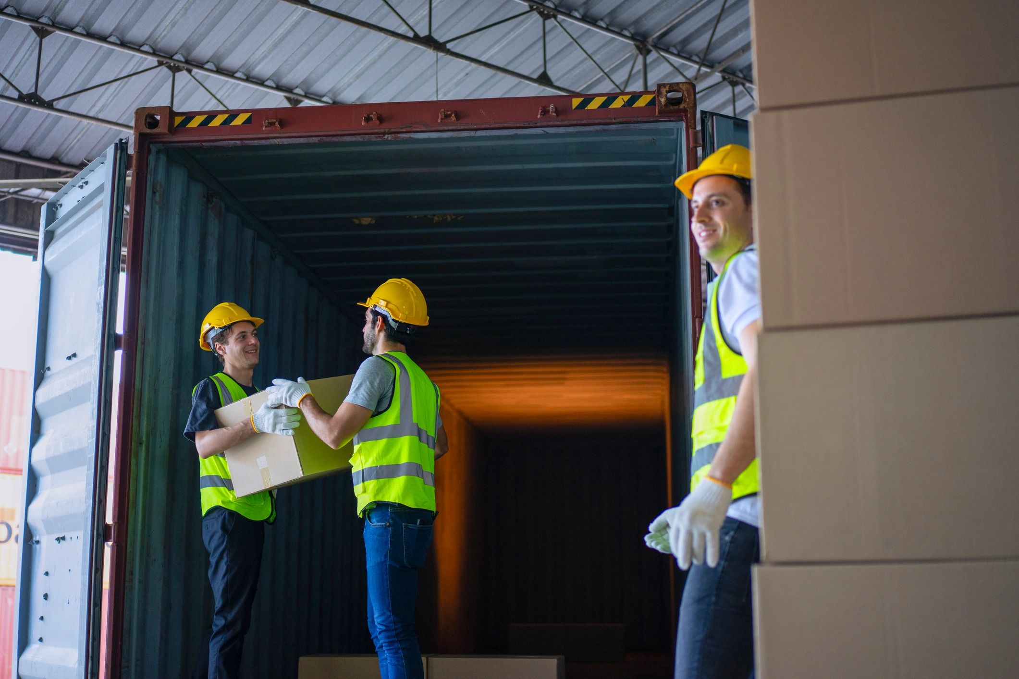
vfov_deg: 29.9
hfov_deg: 43.6
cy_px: 340
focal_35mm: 45
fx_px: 1274
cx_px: 510
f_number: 1.8
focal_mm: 45
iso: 400
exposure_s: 1/320
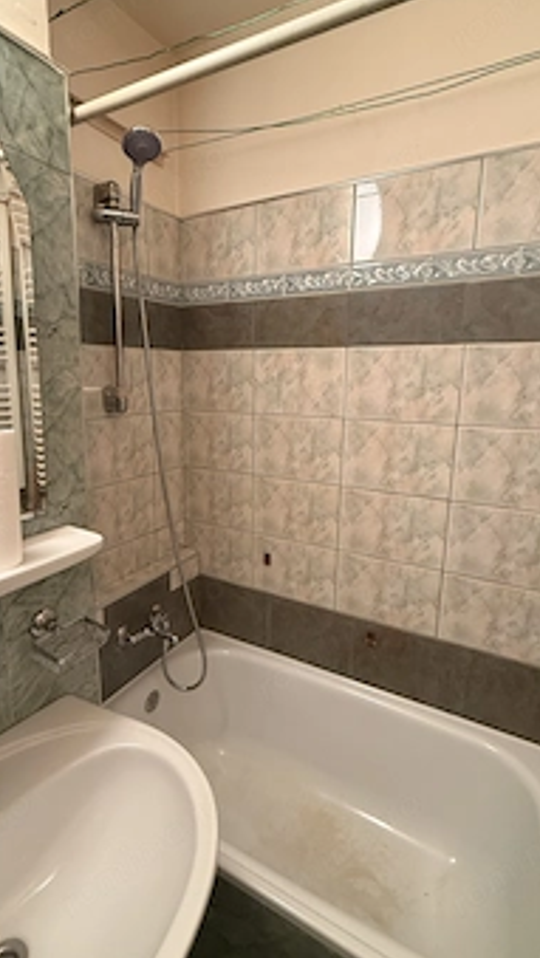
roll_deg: -1.5
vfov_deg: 92.6
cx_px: 246
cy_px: 466
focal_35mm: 18
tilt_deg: -10.1
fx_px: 458
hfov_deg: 61.0
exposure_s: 1/50
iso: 320
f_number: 2.2
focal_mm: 2.22
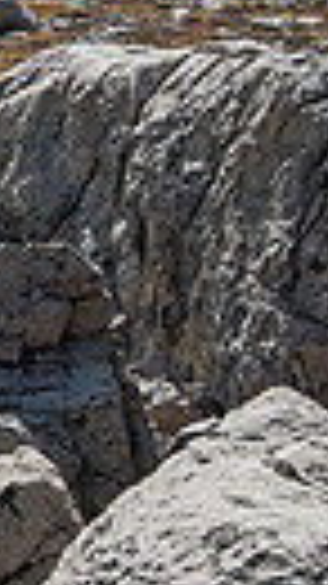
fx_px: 1811
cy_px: 178
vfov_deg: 18.2
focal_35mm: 117
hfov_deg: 8.1
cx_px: -804
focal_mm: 12
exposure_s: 1/320
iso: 200
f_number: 8
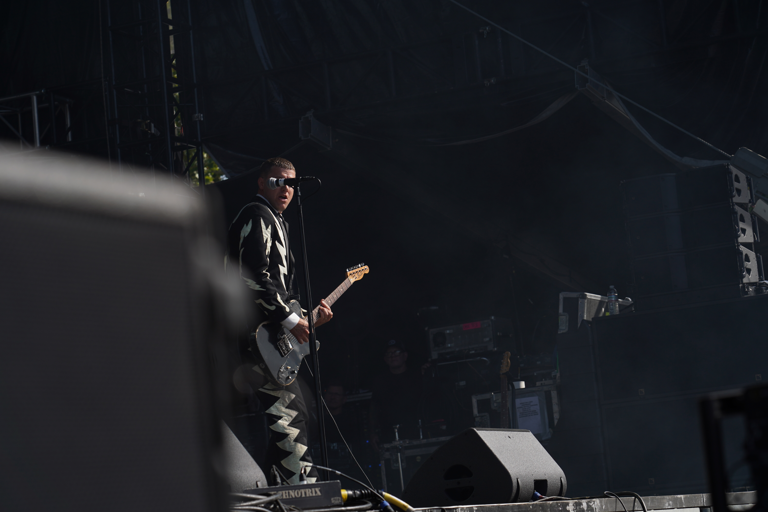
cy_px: 256
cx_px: 384
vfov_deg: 13.0
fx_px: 2240
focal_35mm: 105
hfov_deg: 19.5
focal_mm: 105
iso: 100
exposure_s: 1/400
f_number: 7.1
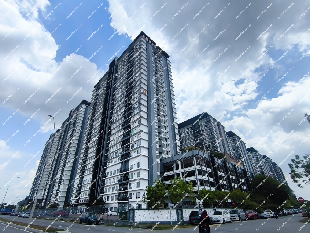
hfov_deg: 98.2
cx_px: 155
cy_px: 116
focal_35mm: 15
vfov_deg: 81.8
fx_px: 134
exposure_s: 1/3922
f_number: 2.2
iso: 50
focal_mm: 1.65
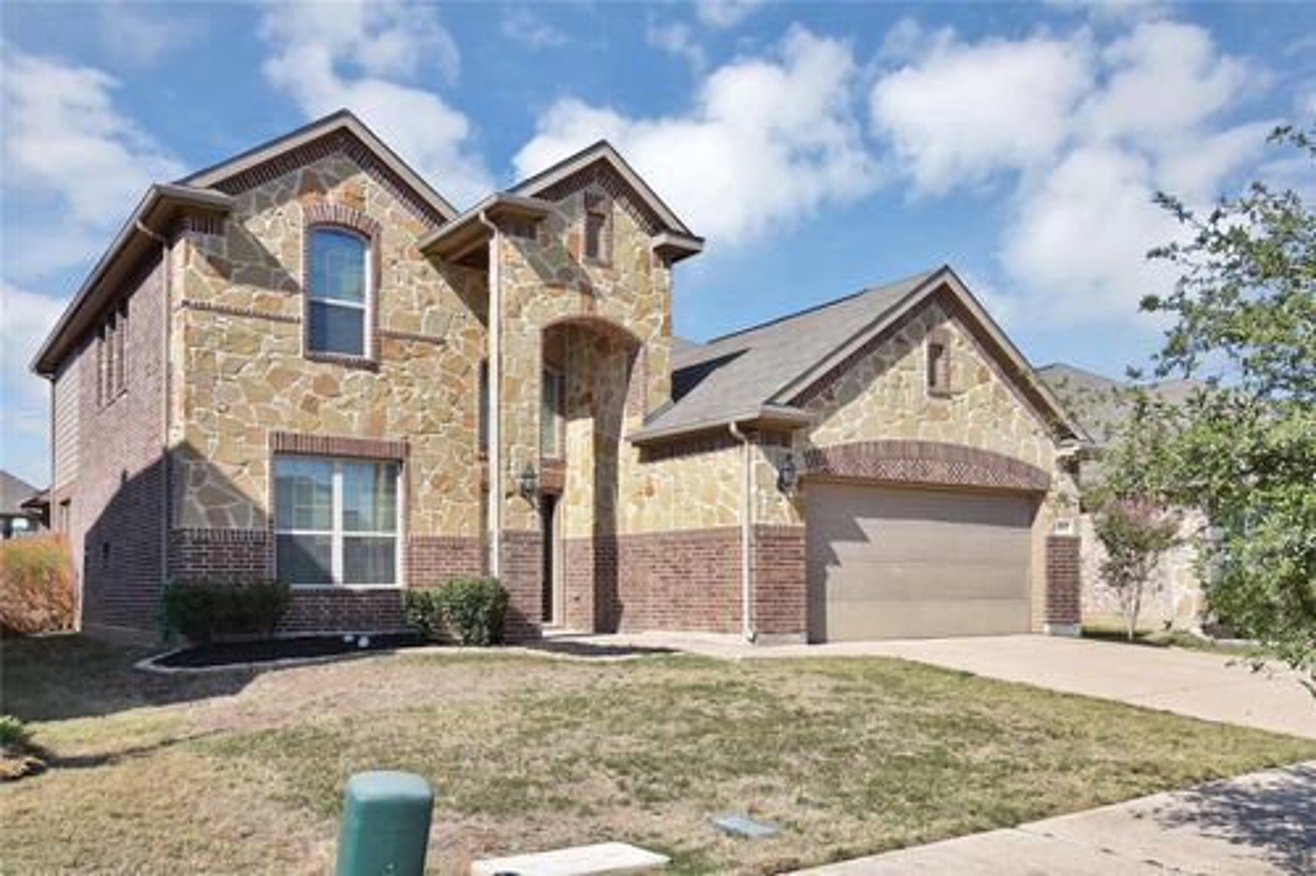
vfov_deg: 43.6
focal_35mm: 30
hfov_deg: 61.9
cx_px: 658
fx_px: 1096
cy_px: 438
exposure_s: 1/500
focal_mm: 20
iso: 160
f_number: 8
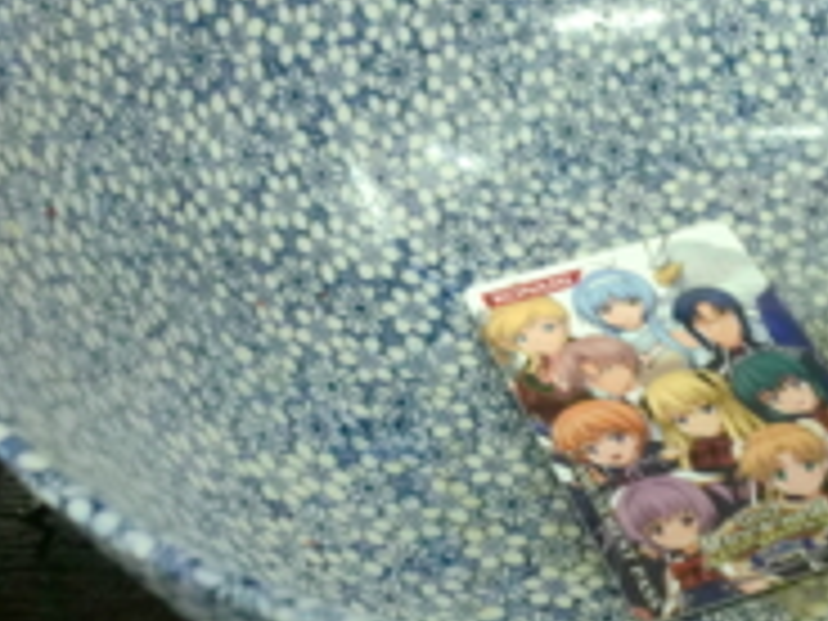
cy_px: 351
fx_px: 1818
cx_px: 778
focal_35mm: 76
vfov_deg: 19.4
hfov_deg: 24.7
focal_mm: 6.3
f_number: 3.1
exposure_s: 1/60
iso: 800
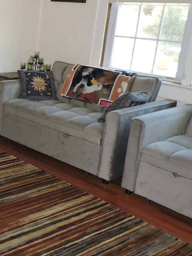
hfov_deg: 24.7
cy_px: 118
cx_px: -59
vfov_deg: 37.5
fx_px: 377
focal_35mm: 51
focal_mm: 4.3
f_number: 3
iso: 200
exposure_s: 1/30
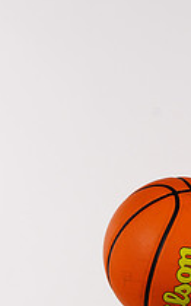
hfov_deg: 2.3
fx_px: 4695
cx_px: 279
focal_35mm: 563
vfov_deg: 3.7
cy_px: 369
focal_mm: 200
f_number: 9
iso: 200
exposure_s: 1/500
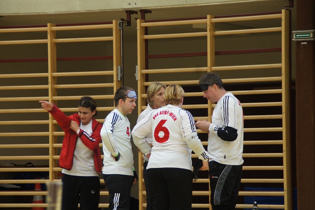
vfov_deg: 7.6
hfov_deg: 11.4
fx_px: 1574
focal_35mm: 180
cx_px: 158
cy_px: 105
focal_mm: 120
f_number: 5.6
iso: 1600
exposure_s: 1/30
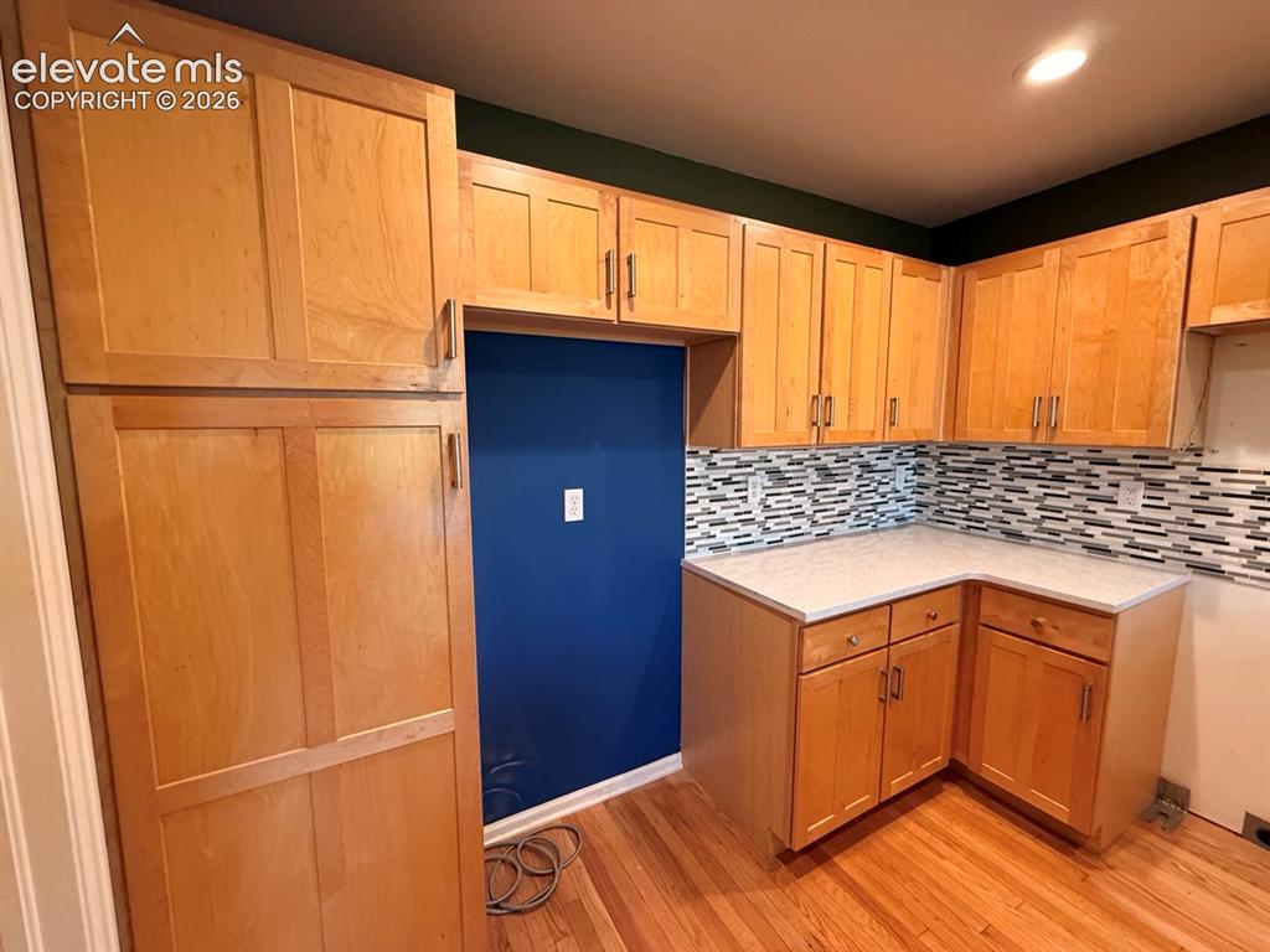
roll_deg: +0.4
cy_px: 476
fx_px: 514
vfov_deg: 85.7
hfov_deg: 102.1
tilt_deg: -5.5
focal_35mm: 14
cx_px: 635
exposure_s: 1/76
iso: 320
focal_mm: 2.22
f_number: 2.2
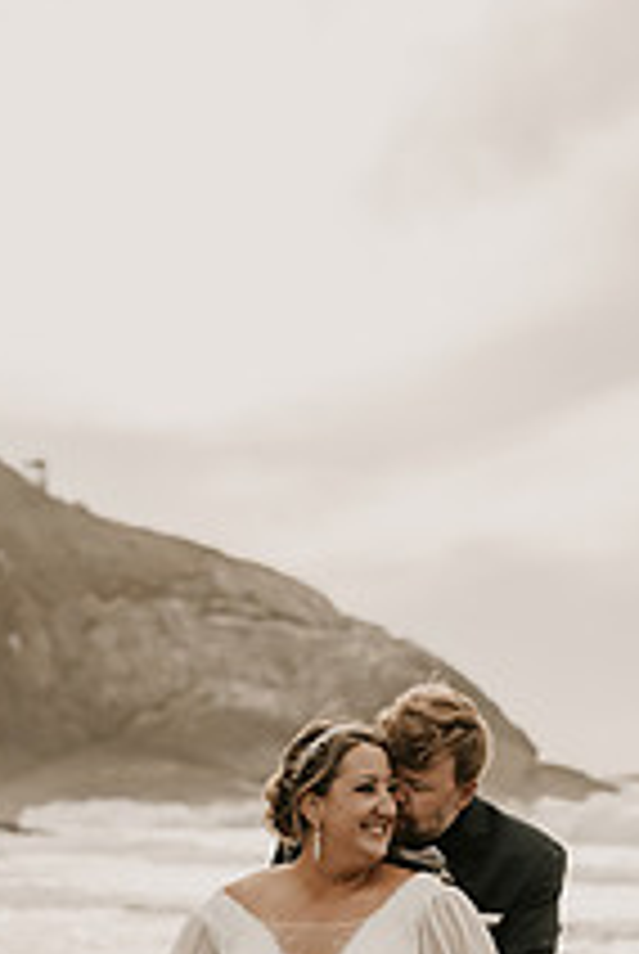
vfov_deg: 18.7
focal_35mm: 106
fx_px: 2813
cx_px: 468
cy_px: 986
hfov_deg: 12.9
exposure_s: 1/8000
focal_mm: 50
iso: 640
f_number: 2.5
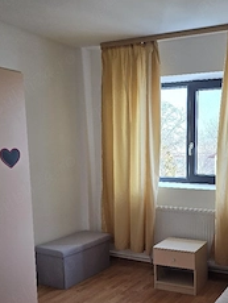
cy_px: 203
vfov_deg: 46.0
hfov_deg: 35.5
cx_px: 162
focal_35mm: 40
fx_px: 351
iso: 80
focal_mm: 6.3
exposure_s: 1/182
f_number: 1.7
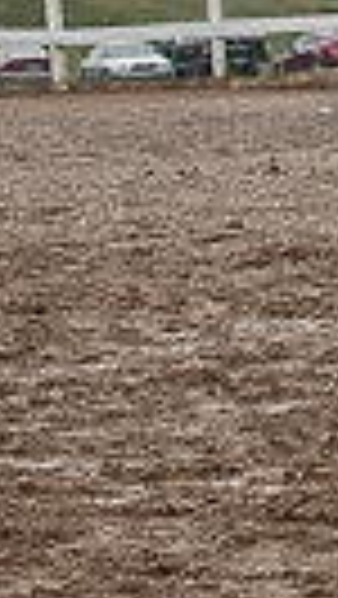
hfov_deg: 3.3
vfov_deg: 6.0
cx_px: 1086
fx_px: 5661
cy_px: -56
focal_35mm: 356
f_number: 5.6
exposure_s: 1/1250
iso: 900
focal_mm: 90
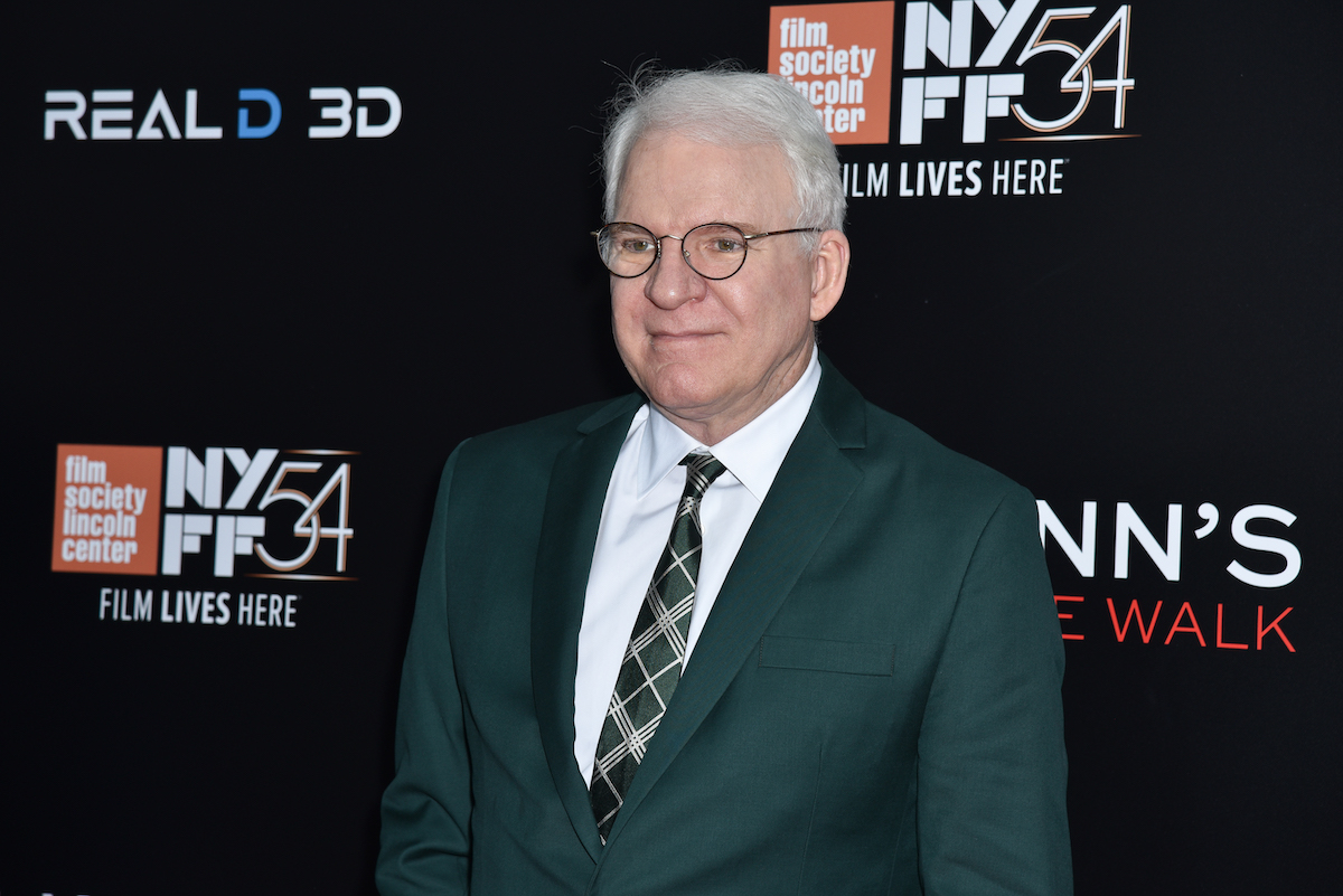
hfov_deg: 18.3
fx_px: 4180
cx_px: 672
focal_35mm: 112
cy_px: 448
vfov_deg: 12.2
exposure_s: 1/160
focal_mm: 112
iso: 400
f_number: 6.3
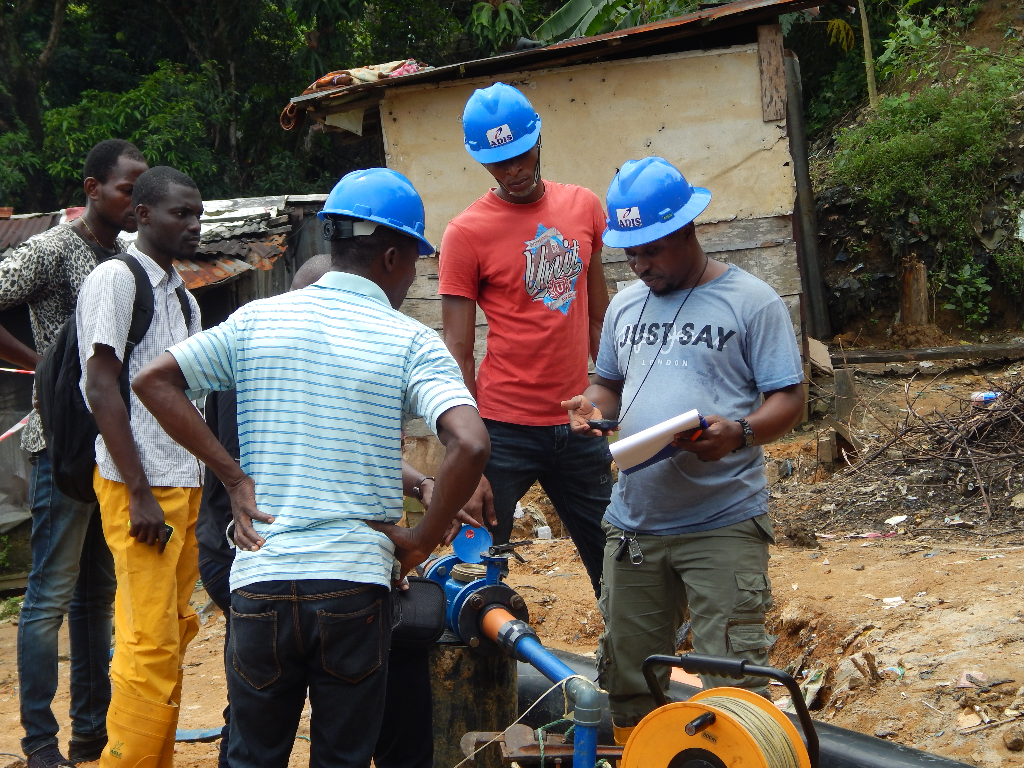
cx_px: 512
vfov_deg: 19.4
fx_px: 2248
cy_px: 384
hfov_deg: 25.7
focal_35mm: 76
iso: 125
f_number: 4.2
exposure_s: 1/500
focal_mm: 13.5
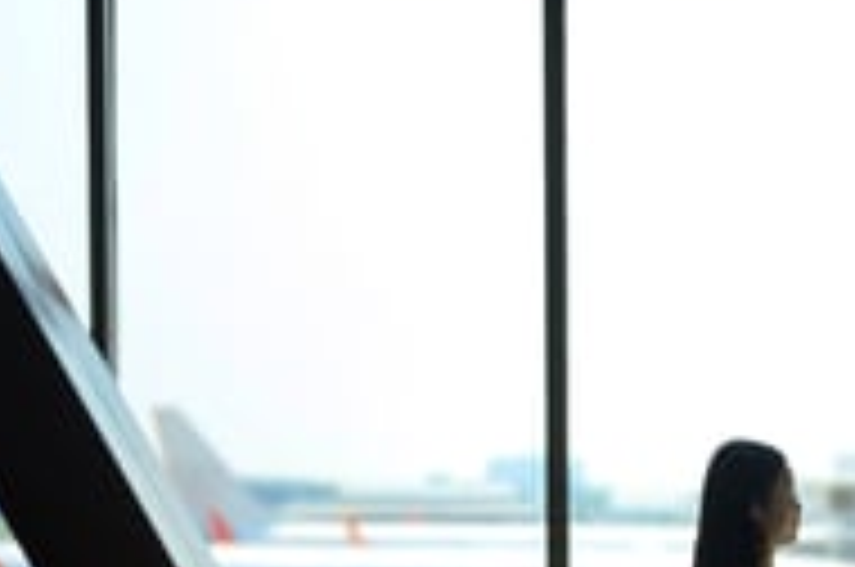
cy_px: 574
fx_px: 2395
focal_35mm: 101
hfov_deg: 19.9
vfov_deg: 13.3
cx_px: 738
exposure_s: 1/6400
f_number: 2
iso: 800
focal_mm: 40
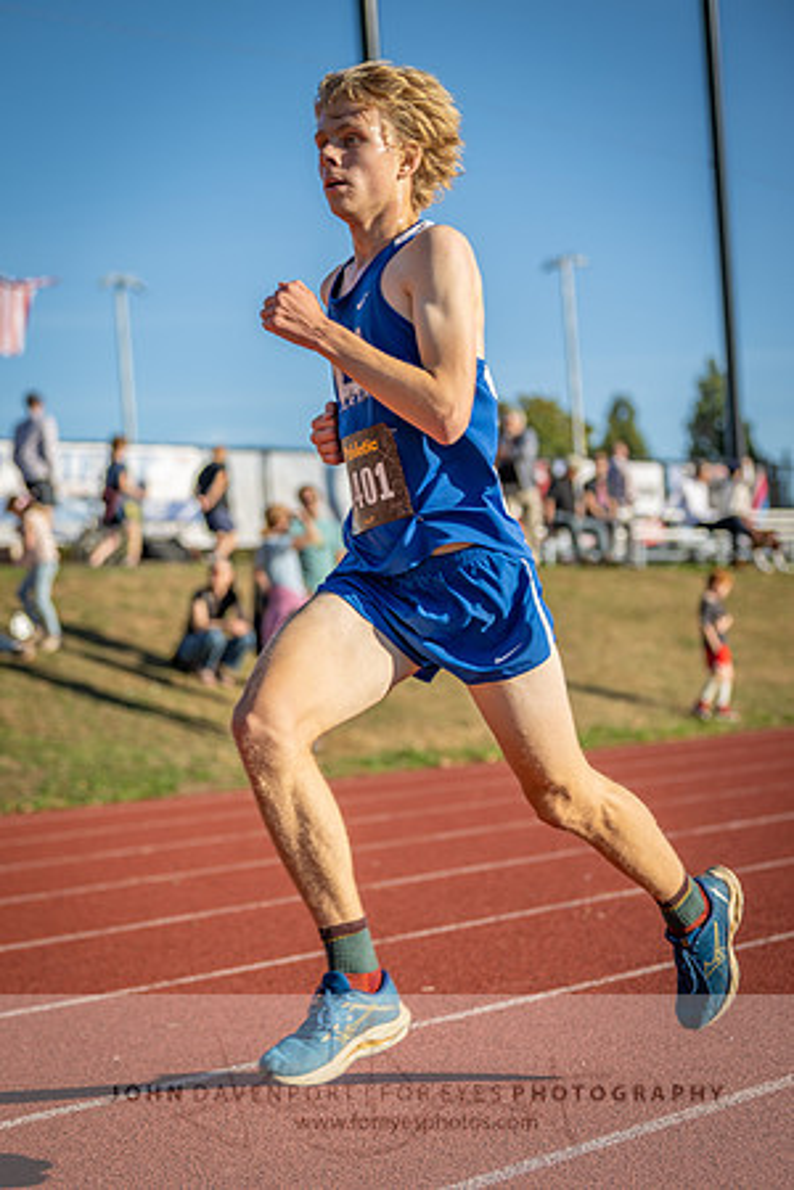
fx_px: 2316
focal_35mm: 70
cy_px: 595
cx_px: 397
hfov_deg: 19.5
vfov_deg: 28.8
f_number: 2.8
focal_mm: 70
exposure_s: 1/1000
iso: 64
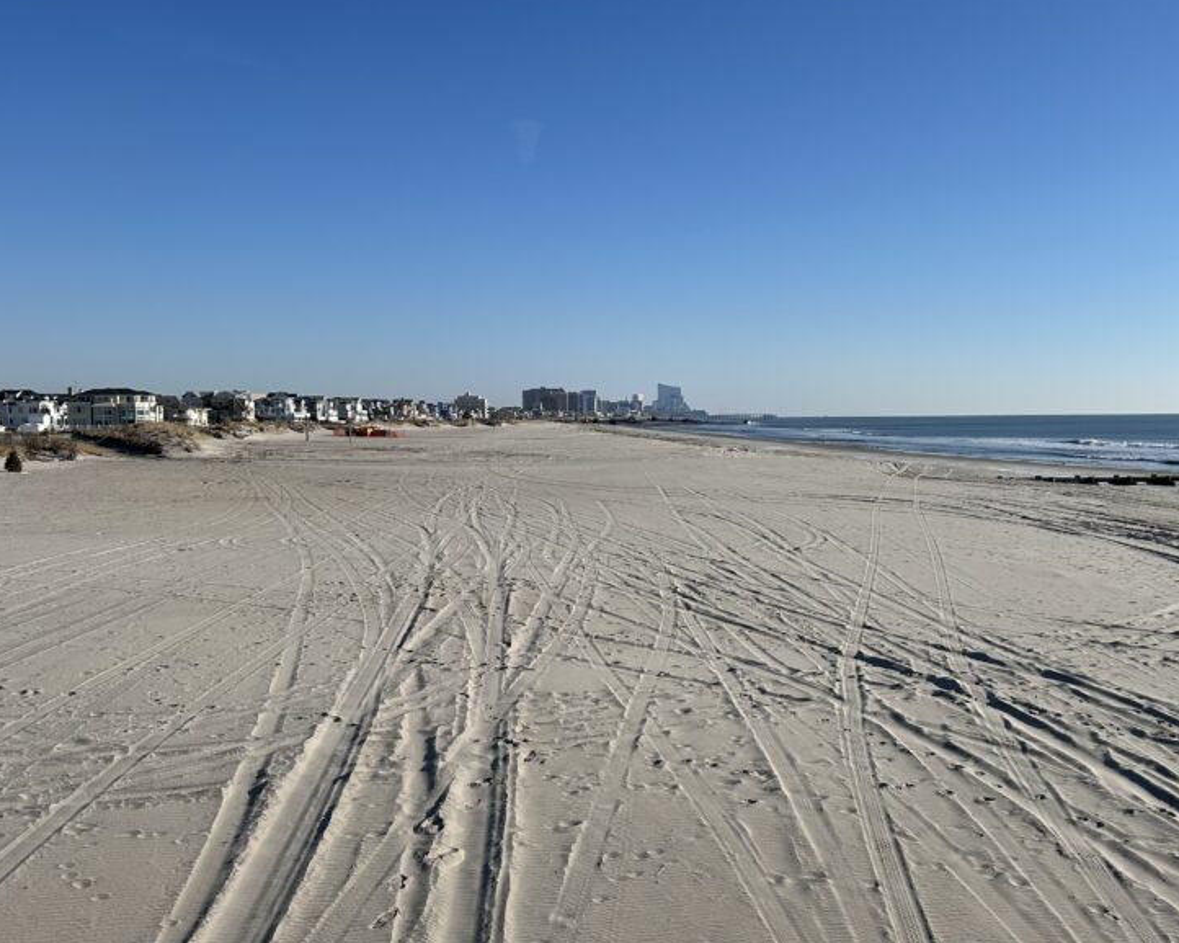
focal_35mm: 36
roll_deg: +0.7
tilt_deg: -2.8
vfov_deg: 41.1
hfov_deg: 49.7
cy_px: 485
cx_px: 750
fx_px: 1256
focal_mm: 5.7
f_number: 1.5
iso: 50
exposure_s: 1/8000
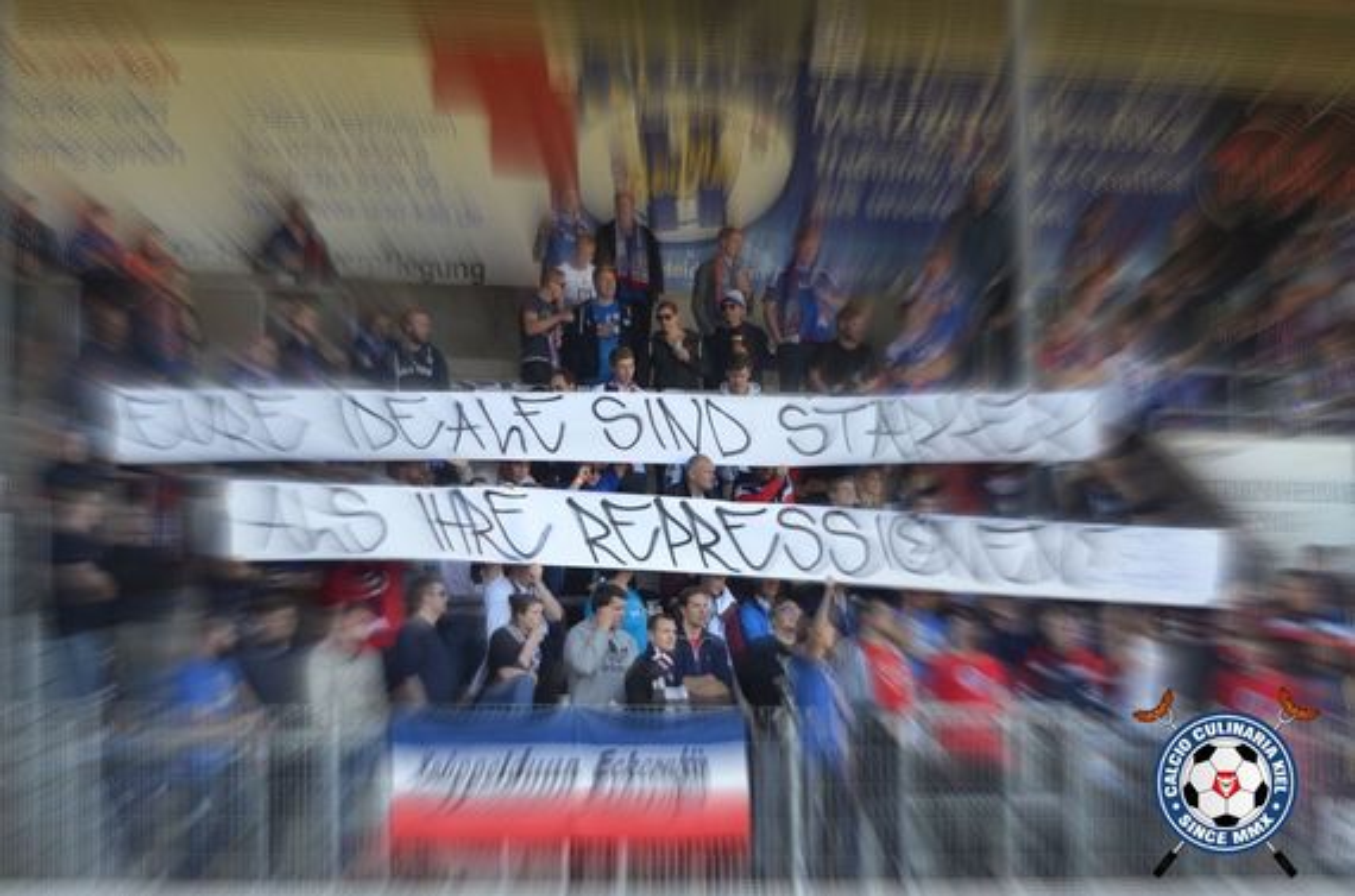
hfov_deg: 19.5
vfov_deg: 13.0
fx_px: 3942
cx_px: 678
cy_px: 448
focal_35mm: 105
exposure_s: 1/800
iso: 640
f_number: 3.5
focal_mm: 70
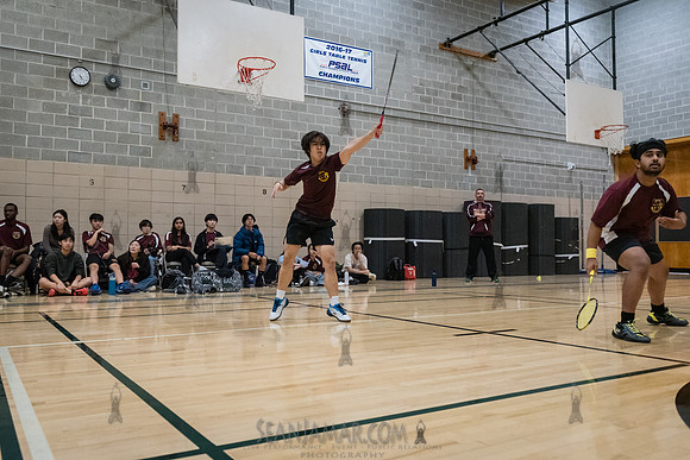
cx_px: 325
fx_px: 591
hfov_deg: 60.5
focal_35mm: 31
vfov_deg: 42.5
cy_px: 229
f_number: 3.5
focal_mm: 28
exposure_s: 1/400
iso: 8000
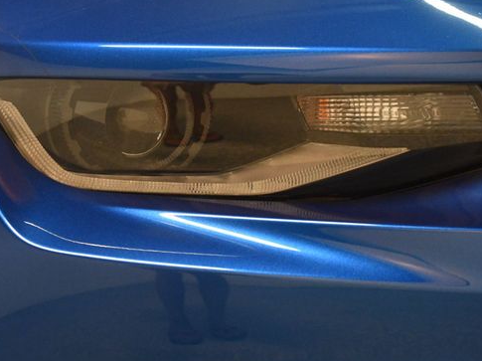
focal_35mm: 66
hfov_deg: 29.4
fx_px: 918
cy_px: 168
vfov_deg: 22.2
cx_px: 234
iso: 3200
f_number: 4.2
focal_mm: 35
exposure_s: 1/125
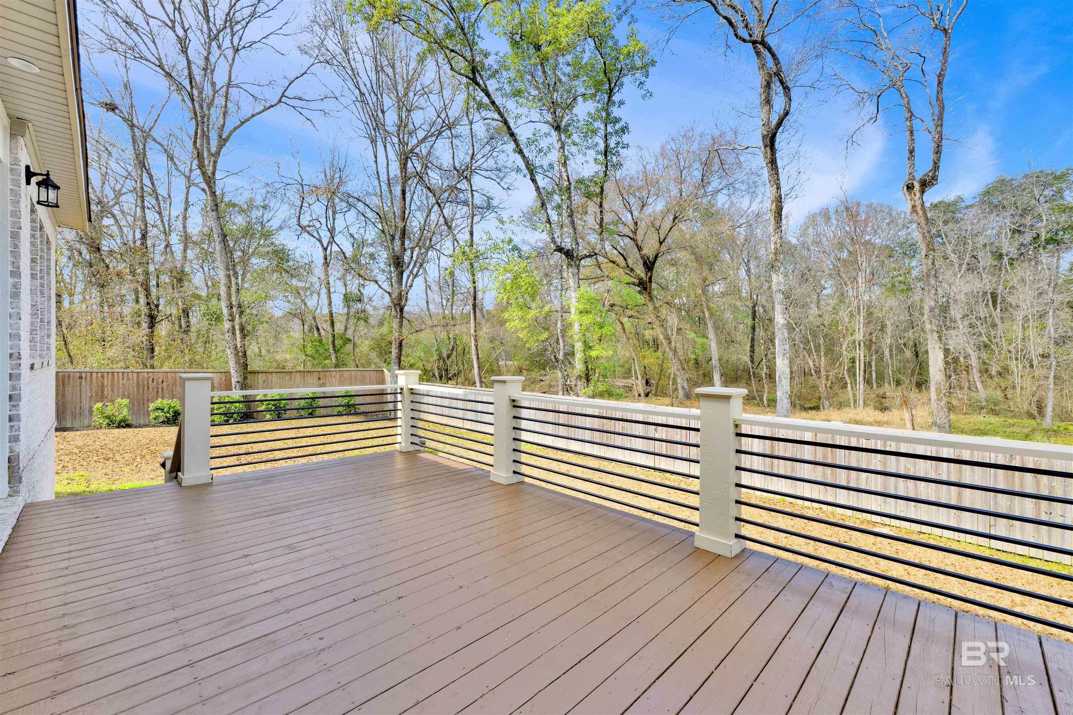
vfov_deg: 81.2
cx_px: 536
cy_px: 358
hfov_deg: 104.3
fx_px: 417
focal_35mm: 14
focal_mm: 14
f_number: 11
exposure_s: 1/320
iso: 400
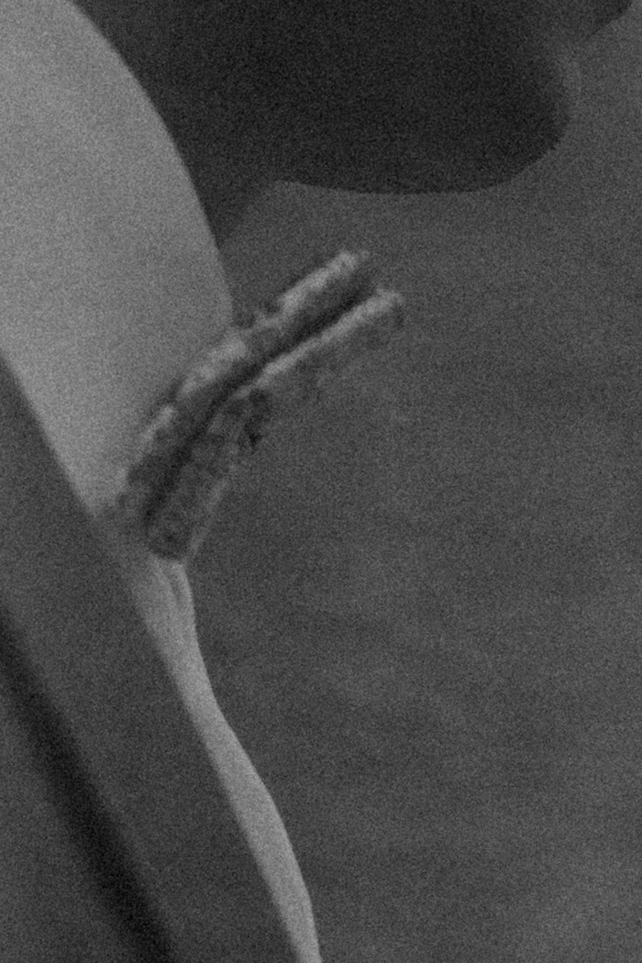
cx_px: 1017
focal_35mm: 128
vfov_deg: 15.8
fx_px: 3424
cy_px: 891
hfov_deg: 10.3
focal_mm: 35
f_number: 2.2
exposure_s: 1/160
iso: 1000
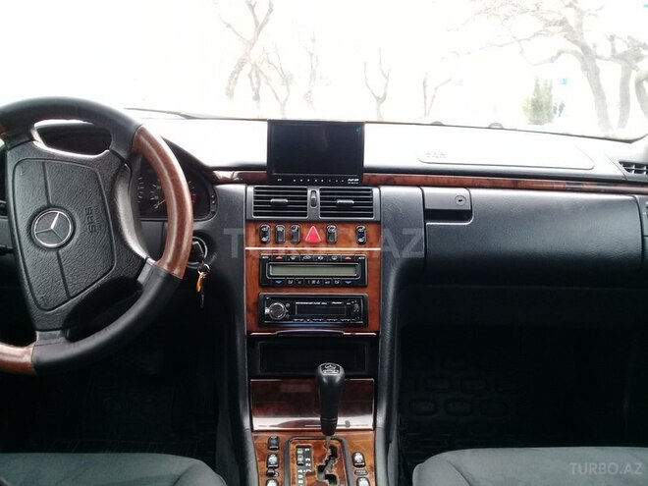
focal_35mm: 31
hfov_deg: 58.4
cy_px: 243
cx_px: 324
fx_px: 580
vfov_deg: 45.4
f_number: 2.2
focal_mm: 3.3
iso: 50
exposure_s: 1/50
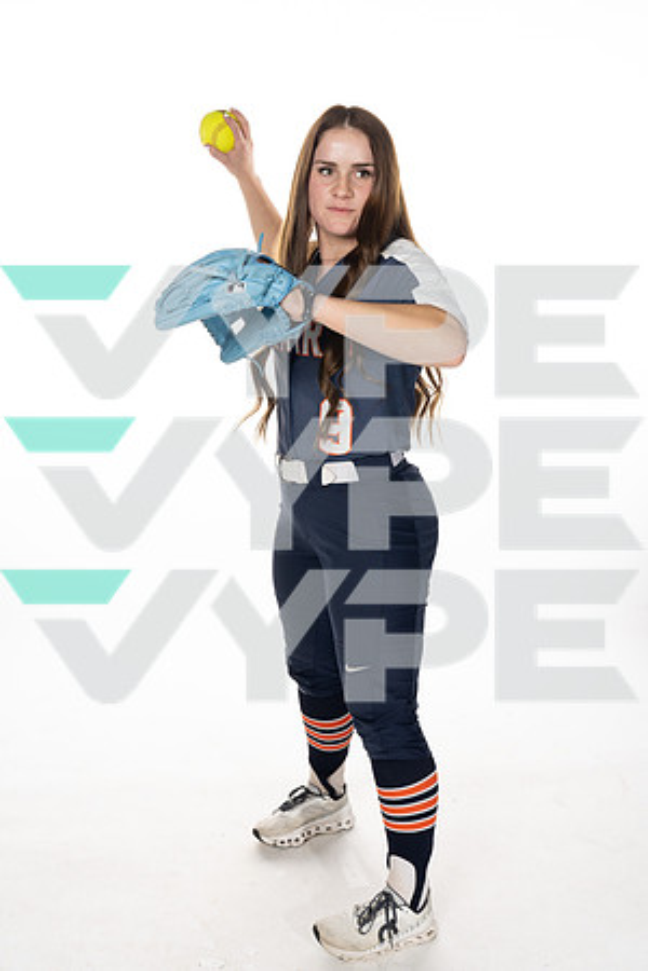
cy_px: 486
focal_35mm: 41
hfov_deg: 32.6
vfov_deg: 47.4
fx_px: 1107
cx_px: 324
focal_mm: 41
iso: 400
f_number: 6.3
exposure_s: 1/250
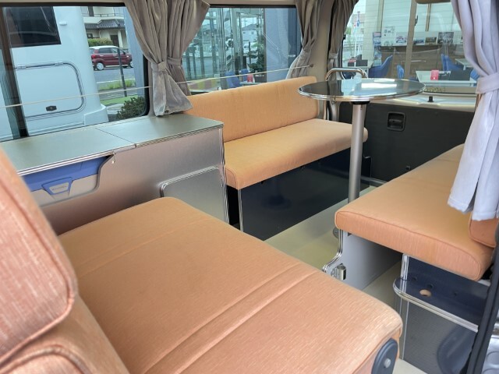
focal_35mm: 26
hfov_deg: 67.3
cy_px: 187
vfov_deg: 53.1
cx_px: 250
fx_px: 375
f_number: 1.6
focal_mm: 4.2
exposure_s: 1/50
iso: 100
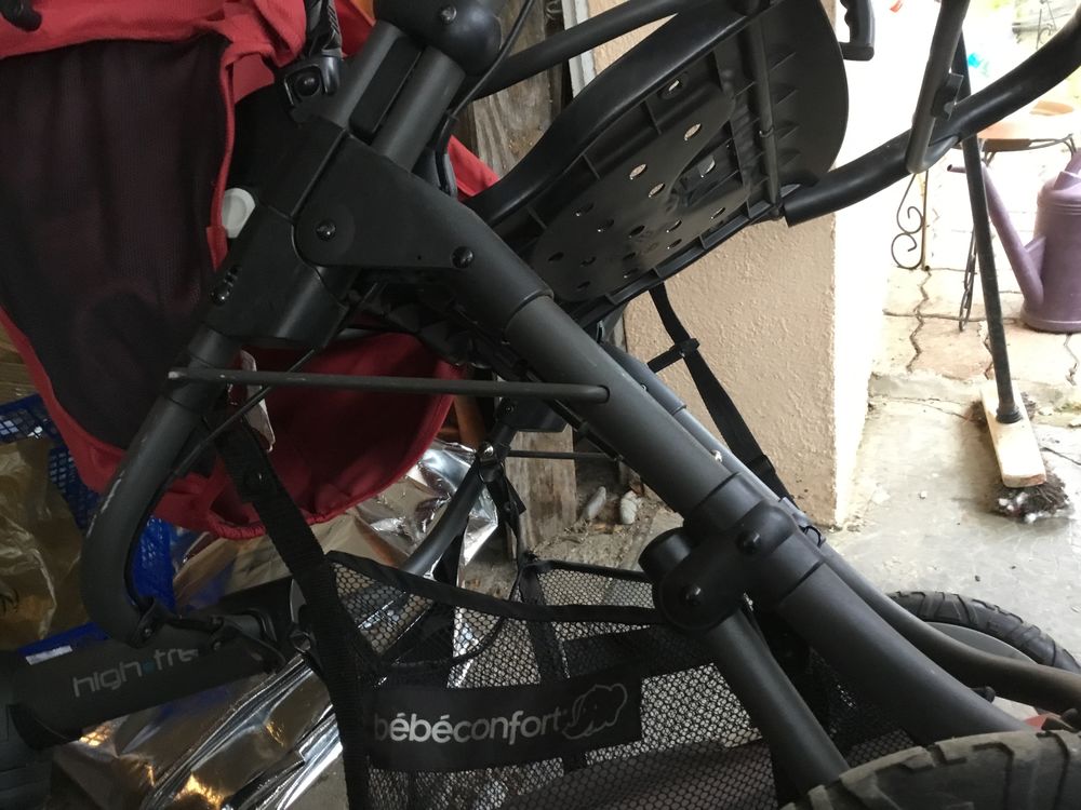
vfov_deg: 45.4
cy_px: 405
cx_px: 540
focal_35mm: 31
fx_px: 968
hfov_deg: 58.4
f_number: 2.4
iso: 200
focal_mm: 3.3
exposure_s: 1/33
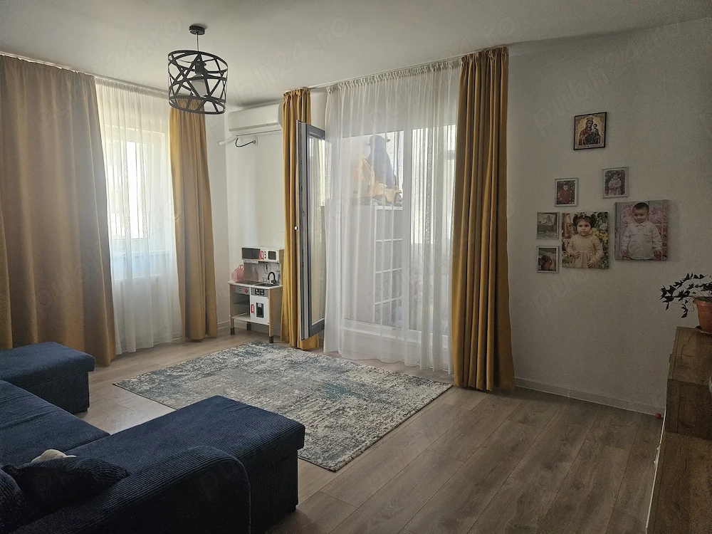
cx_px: 356
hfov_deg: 73.9
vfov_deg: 58.9
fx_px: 473
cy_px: 267
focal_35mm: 23
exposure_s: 1/200
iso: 640
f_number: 1.8
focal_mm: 5.4
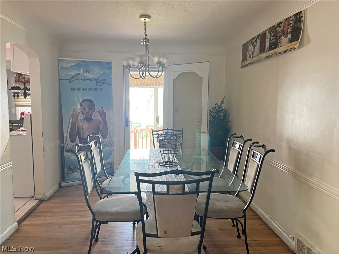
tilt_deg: -6.3
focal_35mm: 26
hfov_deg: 67.3
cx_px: 170
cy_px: 127
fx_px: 255
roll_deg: +0.0
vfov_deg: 53.1
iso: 500
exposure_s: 1/60
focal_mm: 5.1
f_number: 1.6
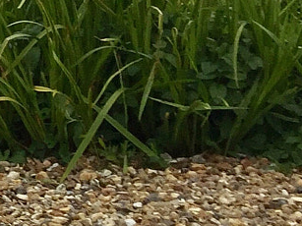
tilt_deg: -5.9
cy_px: -64
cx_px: -445
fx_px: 1317
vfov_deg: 9.6
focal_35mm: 151
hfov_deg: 10.9
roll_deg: -1.7
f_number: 2.2
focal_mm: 4.15
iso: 32
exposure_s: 1/2326
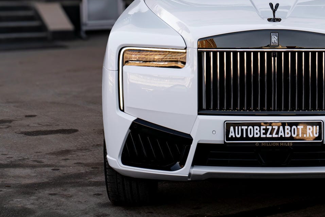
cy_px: 27
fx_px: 1174
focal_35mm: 130
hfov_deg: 15.6
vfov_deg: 10.5
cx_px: 273
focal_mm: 69
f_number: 5
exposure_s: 1/200
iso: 125
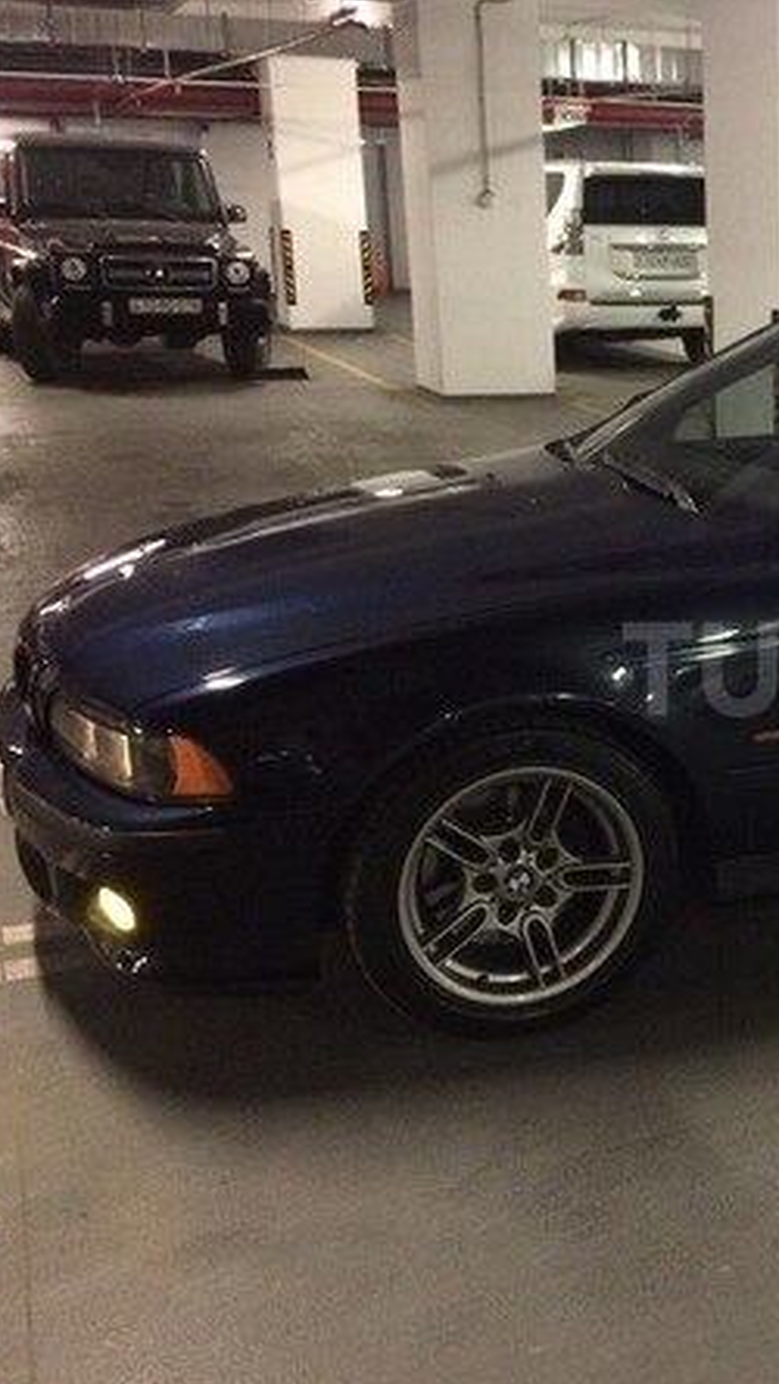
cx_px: 941
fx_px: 1725
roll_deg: +0.7
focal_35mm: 47
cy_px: 669
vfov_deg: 43.7
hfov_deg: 23.3
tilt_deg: -15.8
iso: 320
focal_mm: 4.15
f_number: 2.2
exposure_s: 1/17
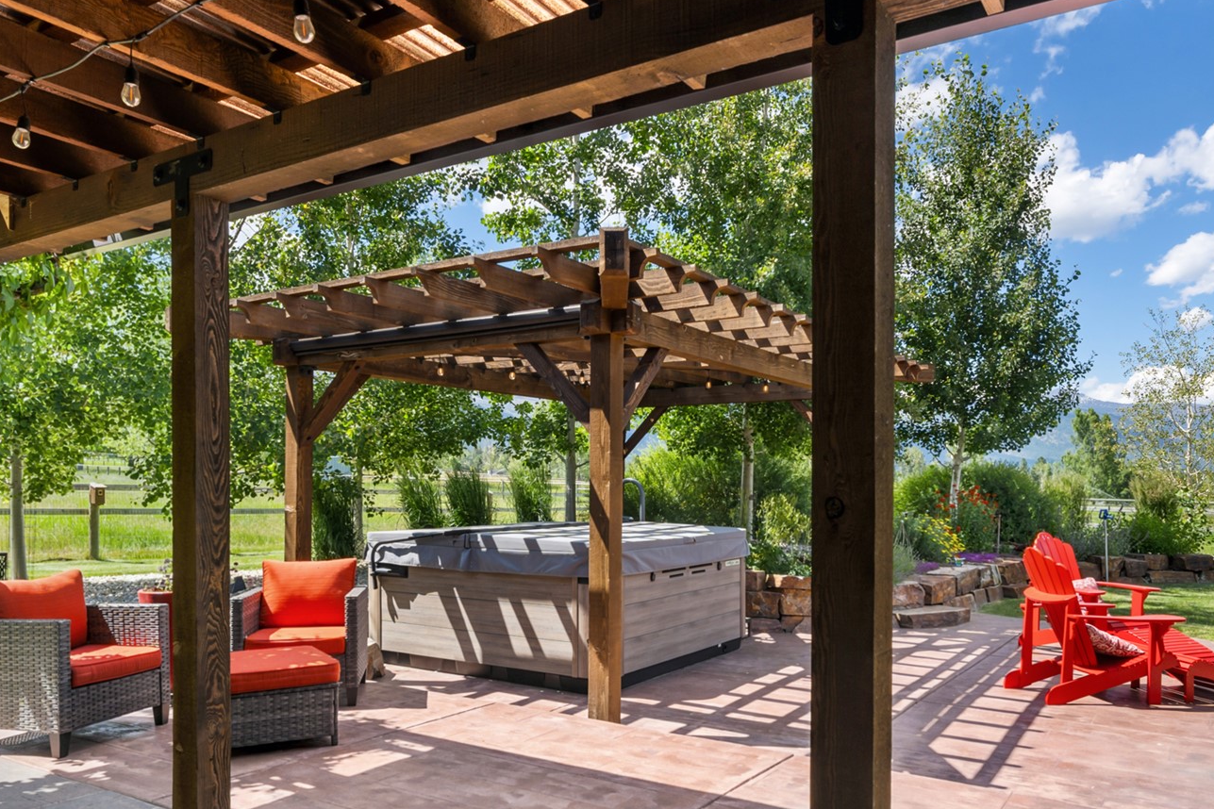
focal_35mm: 27
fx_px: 910
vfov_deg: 47.3
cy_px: 527
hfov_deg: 67.4
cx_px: 604
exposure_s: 1/60
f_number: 9
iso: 250
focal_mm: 16
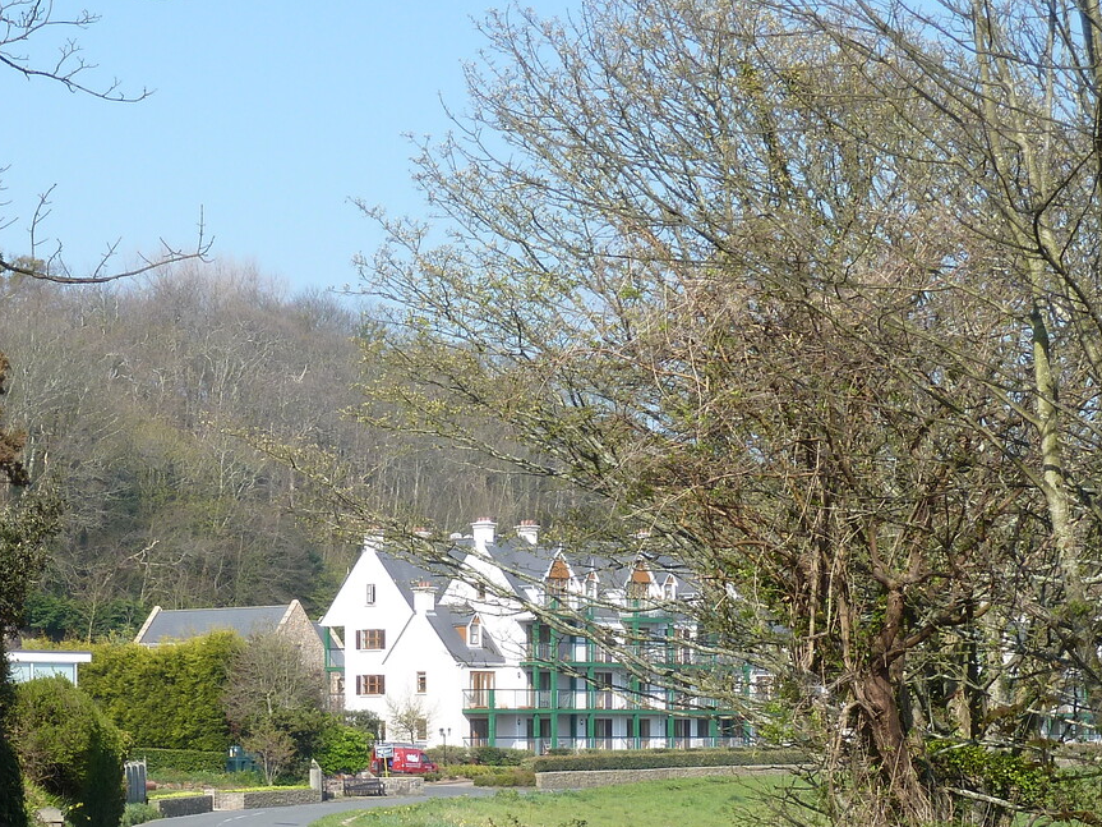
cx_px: 336
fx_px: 3247
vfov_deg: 14.4
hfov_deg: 19.2
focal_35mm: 102
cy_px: 741
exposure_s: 1/400
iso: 80
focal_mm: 9.1
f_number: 3.9
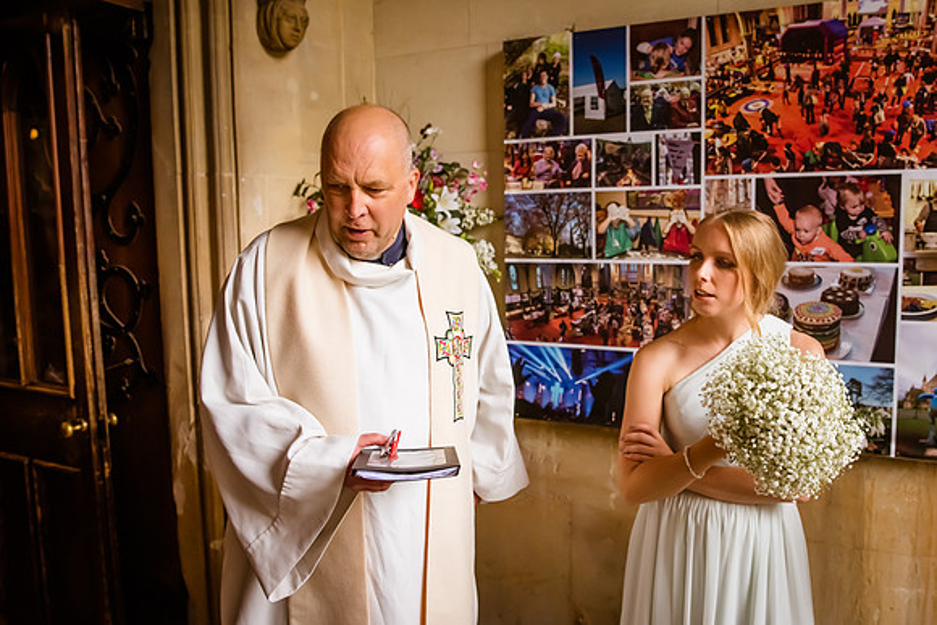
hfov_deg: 64.0
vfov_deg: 45.6
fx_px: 743
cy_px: 313
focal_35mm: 29
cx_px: 555
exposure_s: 1/1600
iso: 1600
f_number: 3.2
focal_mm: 24
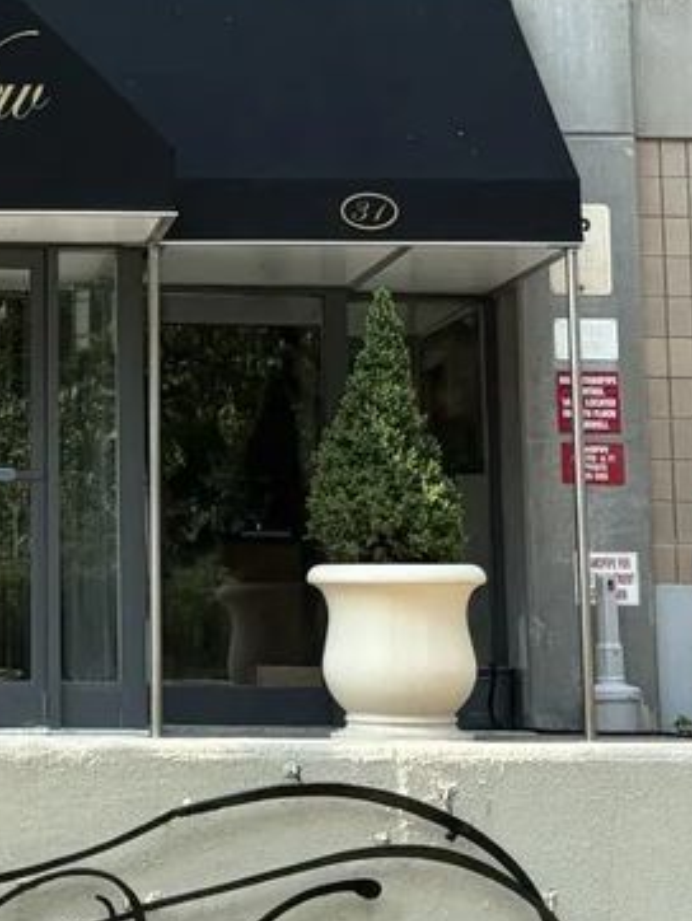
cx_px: -81
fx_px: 2609
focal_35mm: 98
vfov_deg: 19.8
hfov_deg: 14.7
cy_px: 205
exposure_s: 1/933
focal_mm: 5.96
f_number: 1.6
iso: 50
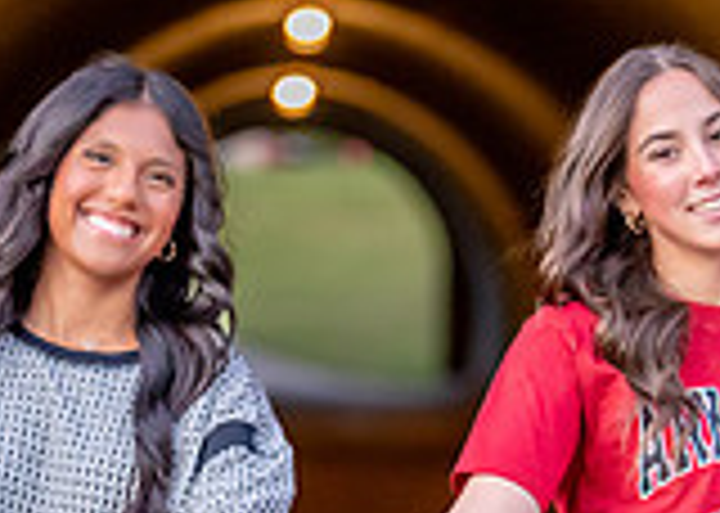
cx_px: 442
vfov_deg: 7.3
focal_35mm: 196
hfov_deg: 10.3
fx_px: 4005
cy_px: 592
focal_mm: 50
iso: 1600
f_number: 1.2
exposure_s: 1/320
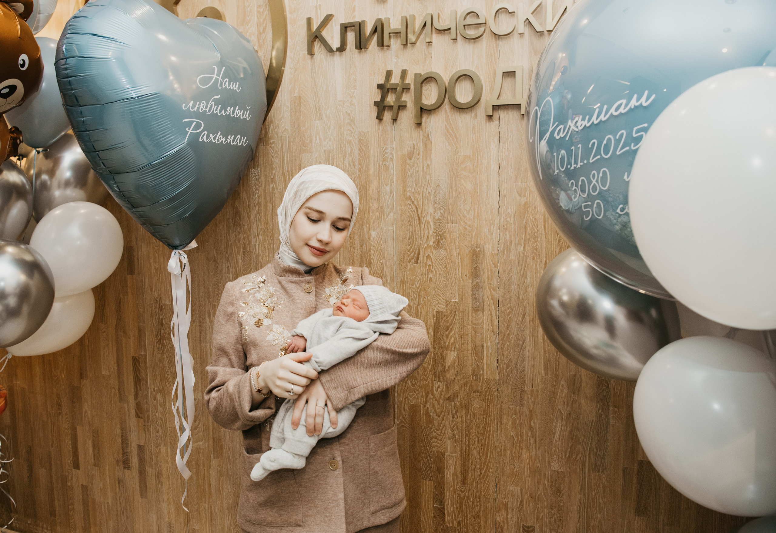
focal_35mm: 30
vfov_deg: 44.2
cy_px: 258
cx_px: 351
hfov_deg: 61.2
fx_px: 655
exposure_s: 1/160
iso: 640
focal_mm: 26
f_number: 4
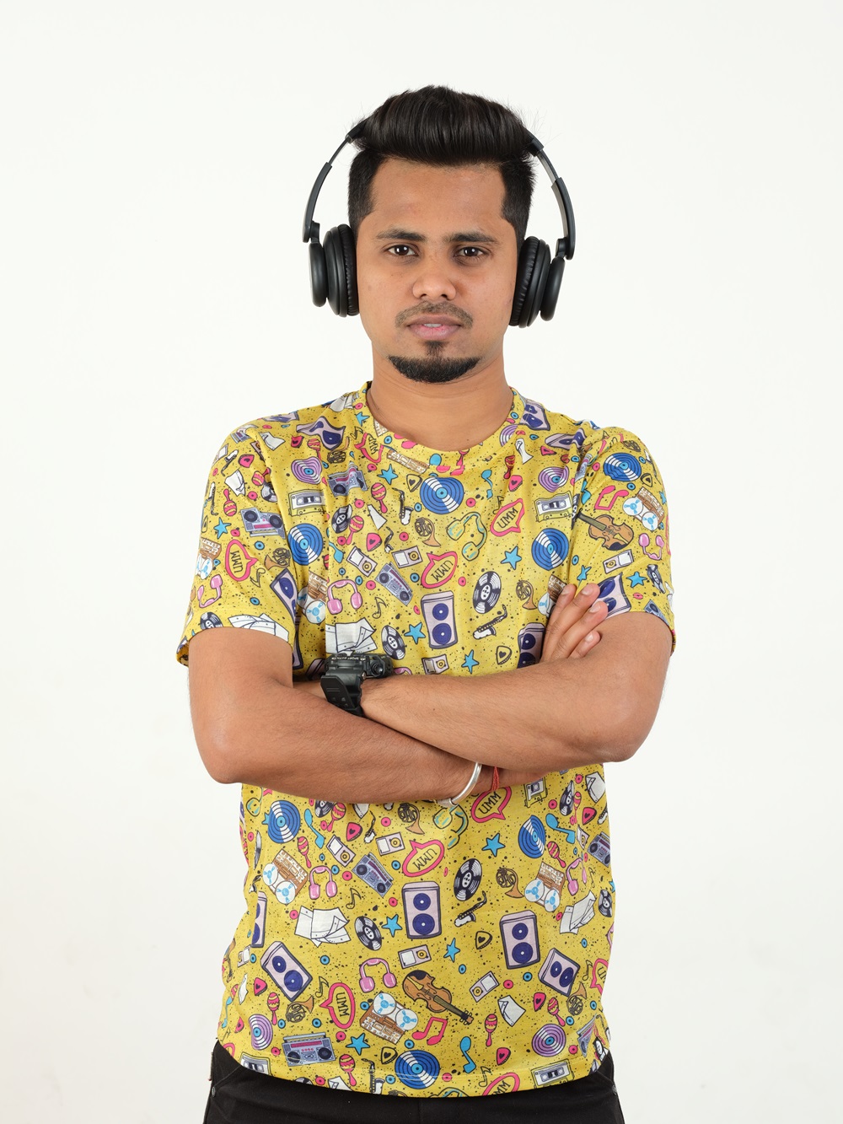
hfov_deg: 15.6
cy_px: 562
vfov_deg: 20.6
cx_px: 422
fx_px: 3084
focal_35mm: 95
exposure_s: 1/125
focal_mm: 120
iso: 200
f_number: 10
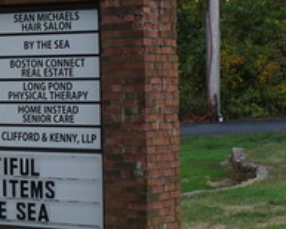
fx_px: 1419
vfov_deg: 9.1
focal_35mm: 167
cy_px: -41
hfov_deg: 10.8
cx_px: -218
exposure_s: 1/100
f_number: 5
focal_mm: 23
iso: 100
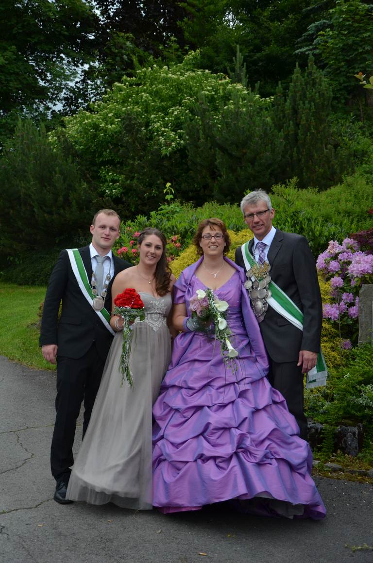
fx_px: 820
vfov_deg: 37.9
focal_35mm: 52
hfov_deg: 25.6
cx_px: 186
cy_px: 282
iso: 800
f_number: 5
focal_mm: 35
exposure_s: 1/200
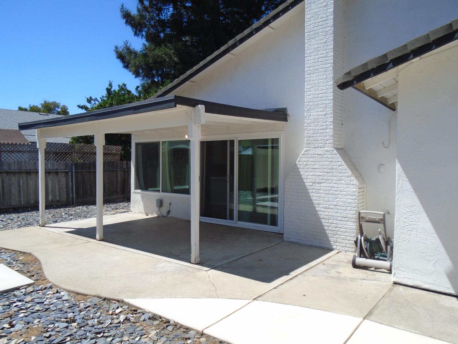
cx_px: 229
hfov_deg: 67.3
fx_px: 344
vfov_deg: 53.1
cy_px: 172
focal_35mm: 26
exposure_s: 1/200
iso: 100
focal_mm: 4.6
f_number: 8
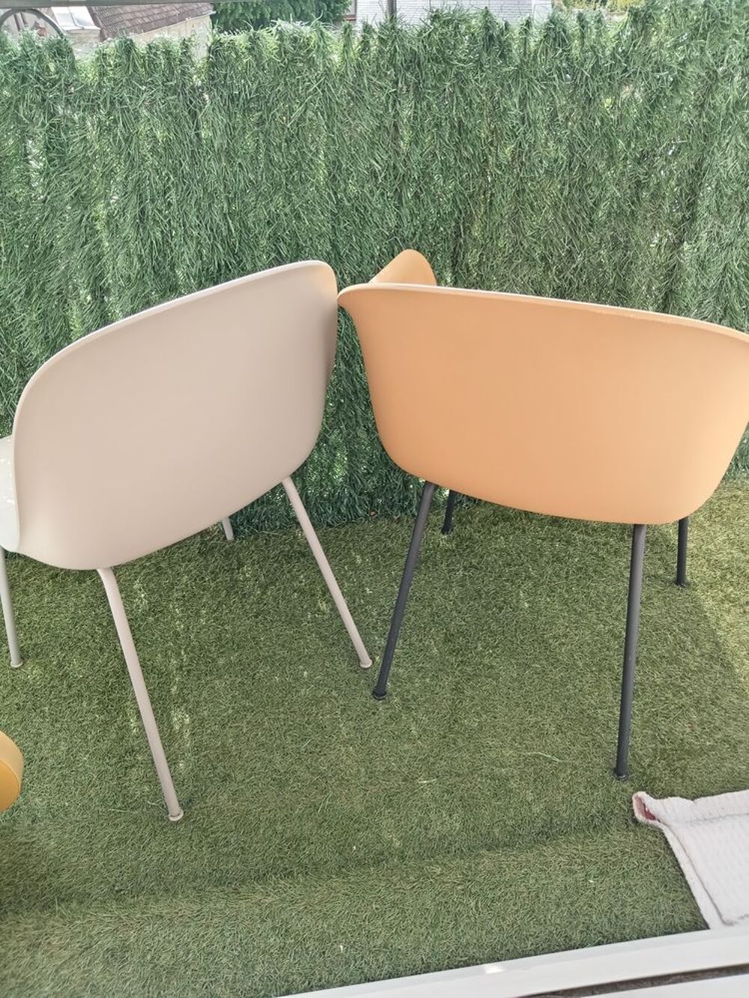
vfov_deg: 69.4
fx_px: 721
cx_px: 374
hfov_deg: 54.9
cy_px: 499
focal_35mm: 25
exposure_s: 1/109
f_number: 1.8
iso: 105
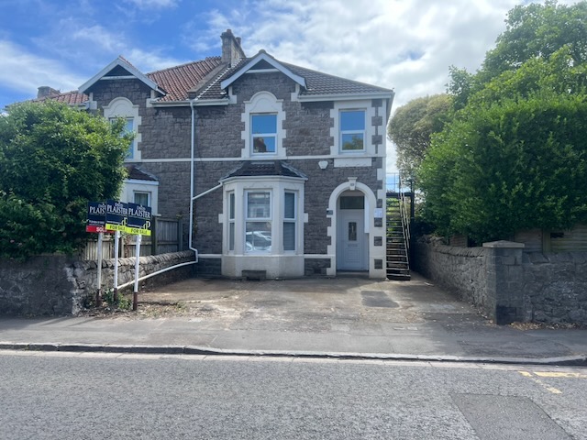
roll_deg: -0.4
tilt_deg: +2.0
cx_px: 294
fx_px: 441
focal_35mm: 26
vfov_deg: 53.1
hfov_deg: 67.3
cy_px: 220
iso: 50
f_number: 1.5
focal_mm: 5.7
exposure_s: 1/1575
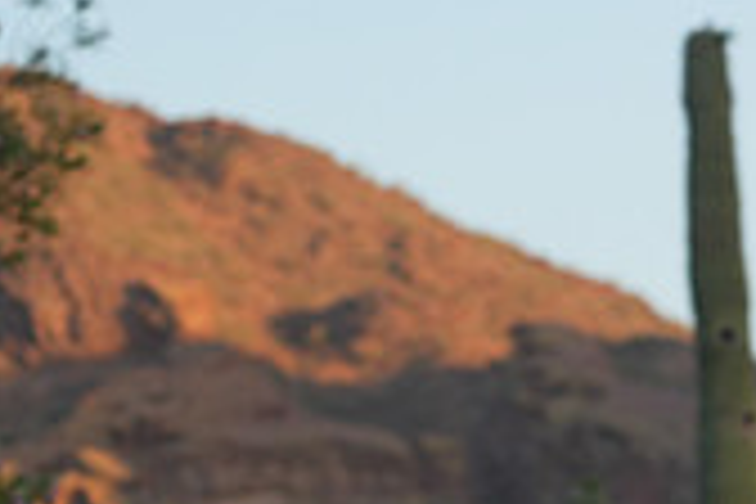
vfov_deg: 4.4
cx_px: 1292
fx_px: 6614
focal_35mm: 315
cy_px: 430
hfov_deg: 6.4
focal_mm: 91
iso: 320
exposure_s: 1/250
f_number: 5.6
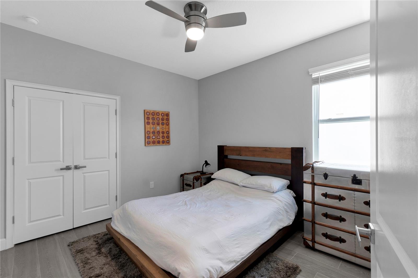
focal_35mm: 15
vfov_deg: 77.3
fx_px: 174
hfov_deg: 100.4
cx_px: 209
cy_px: 139
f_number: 8
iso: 100
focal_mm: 10
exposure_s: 1/5
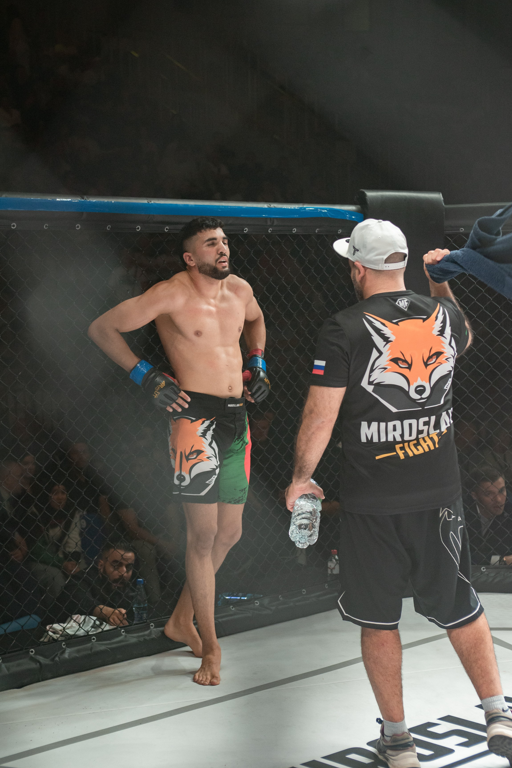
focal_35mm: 71
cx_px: 256
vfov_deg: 28.5
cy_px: 386
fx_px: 1515
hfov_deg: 19.2
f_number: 4
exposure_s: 1/640
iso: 2000
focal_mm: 70
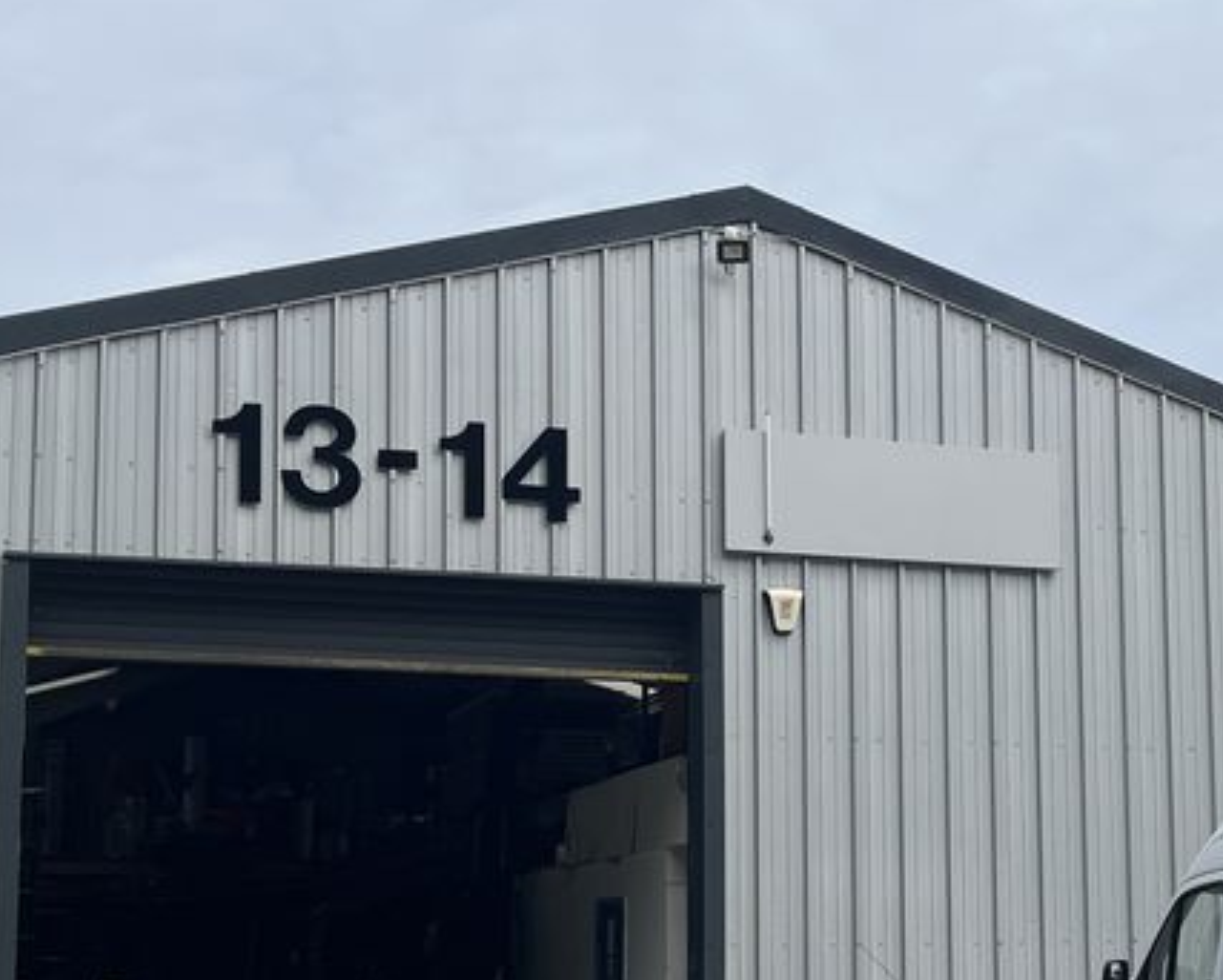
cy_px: 669
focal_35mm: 66
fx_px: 2390
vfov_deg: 23.0
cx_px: 959
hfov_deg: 28.2
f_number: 1.6
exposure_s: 1/5556
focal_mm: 5.1
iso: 50
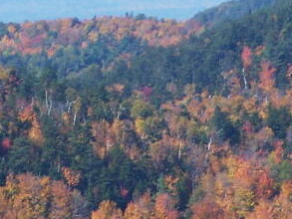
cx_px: 24
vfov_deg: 2.3
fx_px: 5570
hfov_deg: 3.0
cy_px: -3
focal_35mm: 660
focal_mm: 31.3
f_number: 3.2
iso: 80
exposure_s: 1/1000
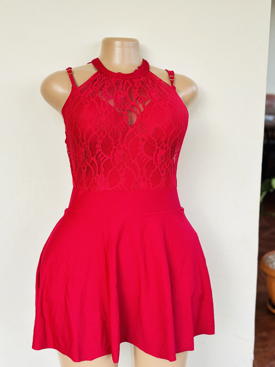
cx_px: 138
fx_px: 508
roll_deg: -0.4
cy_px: 184
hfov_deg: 30.3
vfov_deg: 39.7
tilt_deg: -14.5
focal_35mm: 48
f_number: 1.78
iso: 125
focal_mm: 6.86
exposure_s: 1/109
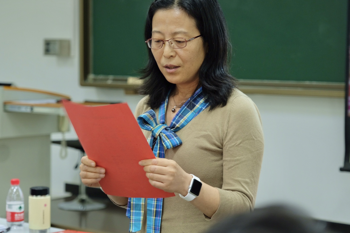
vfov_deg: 15.9
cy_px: 103
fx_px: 836
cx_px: 175
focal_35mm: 86
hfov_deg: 23.6
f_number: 2.8
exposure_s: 1/17
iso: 400
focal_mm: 45.5
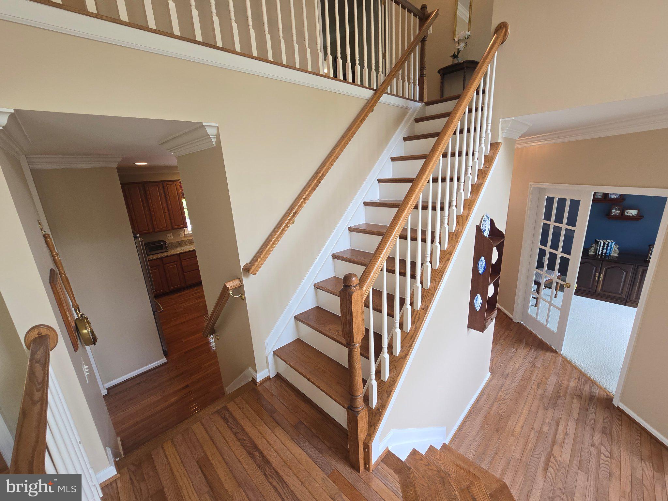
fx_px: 251
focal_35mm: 13
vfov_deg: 89.9
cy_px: 250
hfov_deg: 106.2
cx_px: 334
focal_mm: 2.2
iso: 125
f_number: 2.2
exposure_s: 1/60
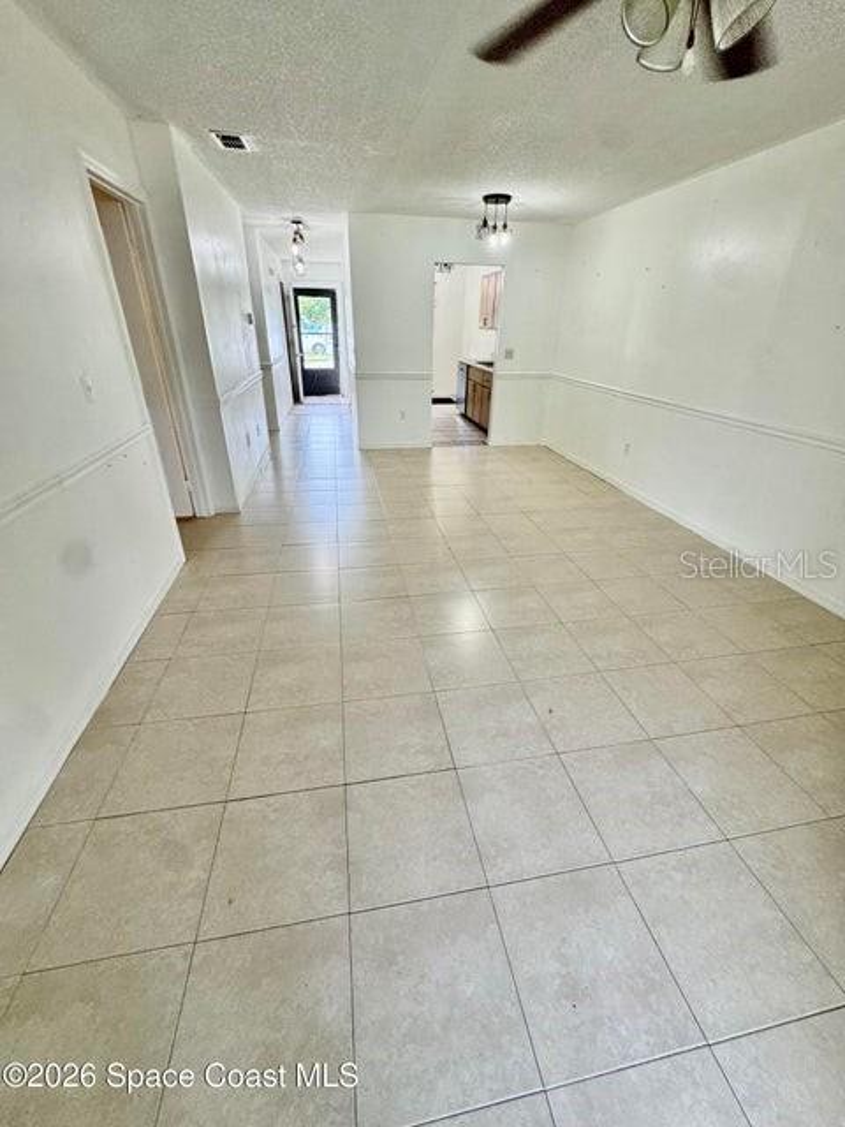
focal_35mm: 14
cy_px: 564
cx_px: 422
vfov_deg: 102.1
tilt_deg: -27.7
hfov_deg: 85.7
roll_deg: -0.9
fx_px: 456
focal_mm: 2.22
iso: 160
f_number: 2.2
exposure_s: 1/120
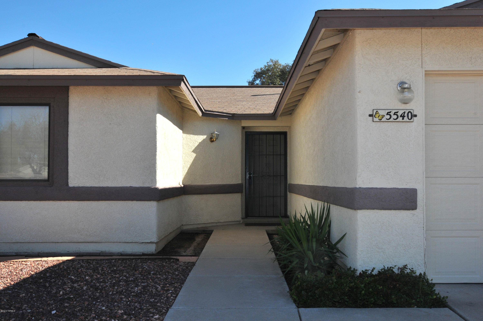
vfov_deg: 36.8
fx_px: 482
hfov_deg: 53.2
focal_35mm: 36
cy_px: 160
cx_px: 242
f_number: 16
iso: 320
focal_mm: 24
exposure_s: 1/250
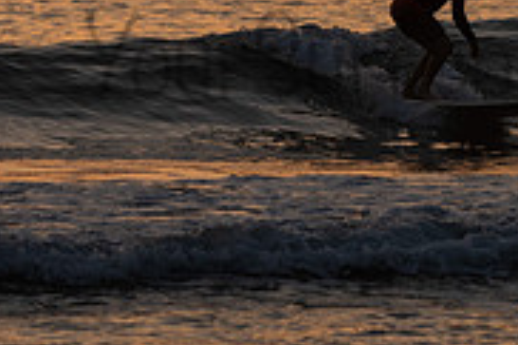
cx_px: 379
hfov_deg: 3.1
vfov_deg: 2.1
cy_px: 30
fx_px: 9517
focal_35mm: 662
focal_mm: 200
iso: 110
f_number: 5.6
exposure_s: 1/320
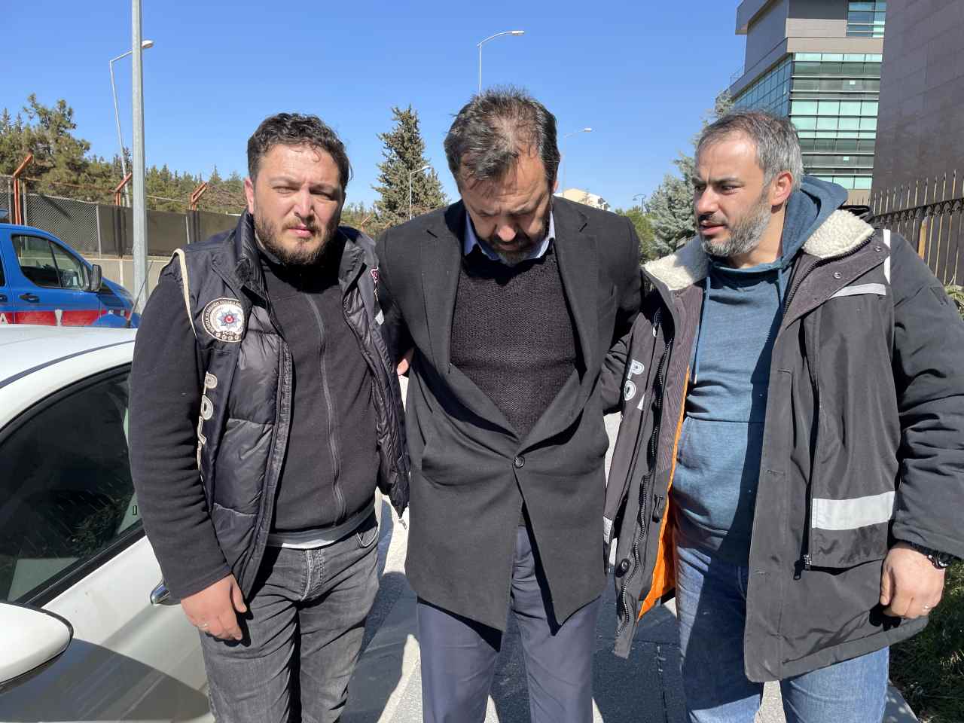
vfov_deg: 53.1
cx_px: 482
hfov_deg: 67.3
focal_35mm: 26
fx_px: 724
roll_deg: -2.2
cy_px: 362
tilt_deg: -9.3
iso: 32
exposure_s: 1/2353
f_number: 1.6
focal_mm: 4.2
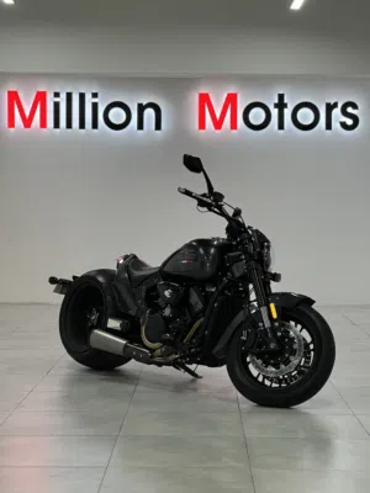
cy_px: 246
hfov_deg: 19.1
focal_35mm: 77
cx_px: 185
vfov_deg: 25.3
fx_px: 1097
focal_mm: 9
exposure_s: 1/50
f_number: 2.8
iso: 200
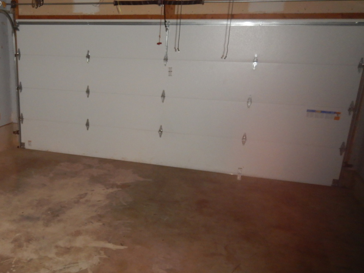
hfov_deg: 49.5
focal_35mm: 36
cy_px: 163
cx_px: 96
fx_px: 379
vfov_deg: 39.5
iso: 280
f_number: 2.8
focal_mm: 4.3
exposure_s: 1/30
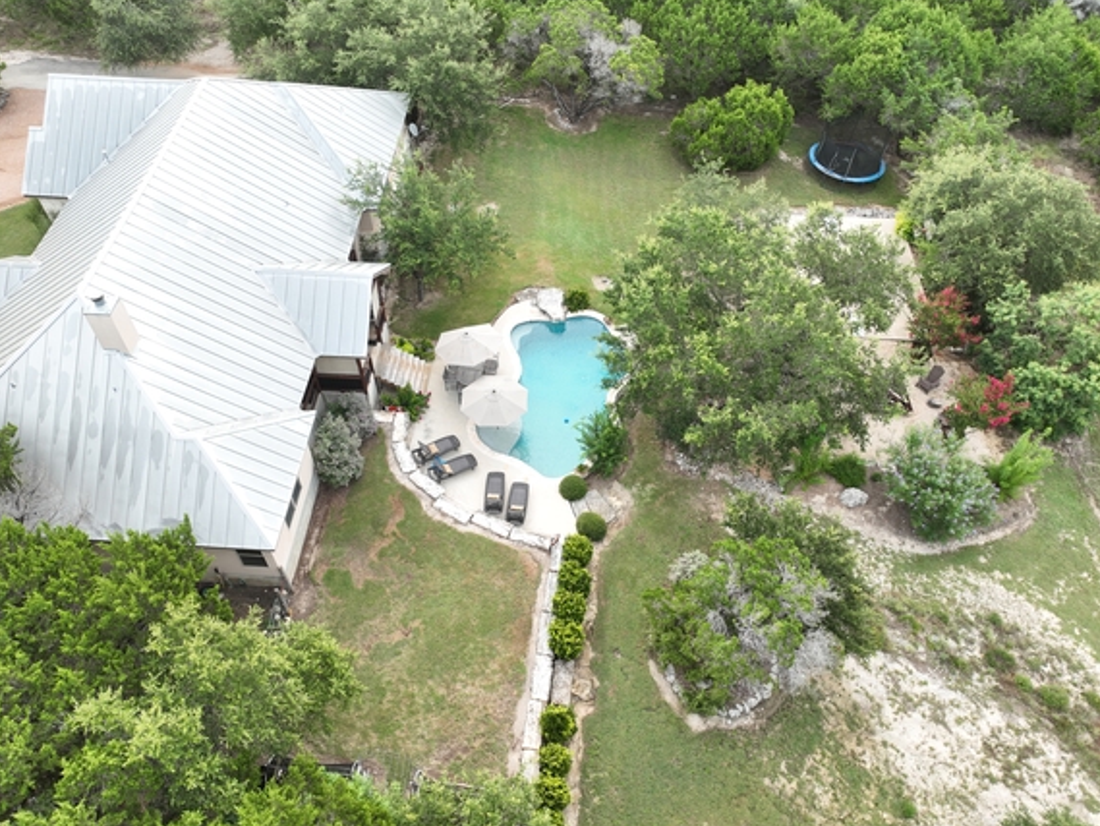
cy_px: 414
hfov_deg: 65.3
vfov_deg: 51.4
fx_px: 858
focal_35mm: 27
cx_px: 539
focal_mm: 12.29
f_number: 2.8
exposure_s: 1/100
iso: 110
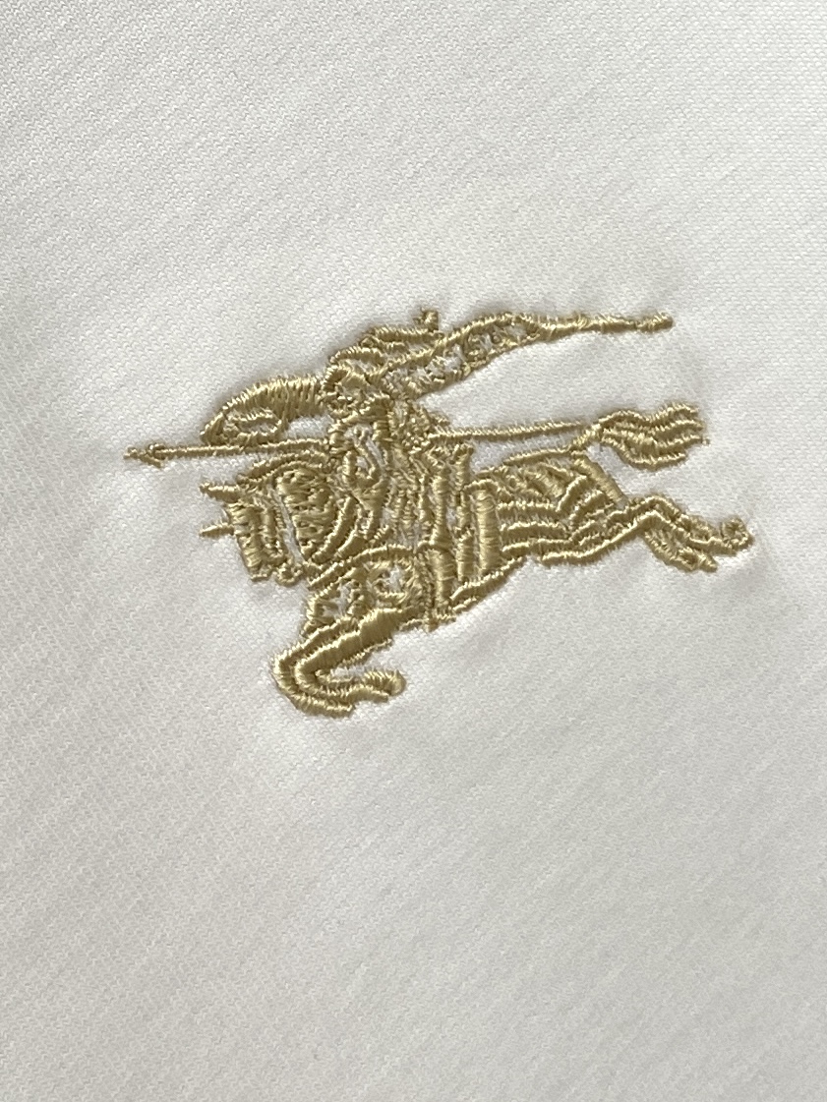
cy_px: 551
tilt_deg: -8.9
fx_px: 828
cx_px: 414
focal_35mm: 26
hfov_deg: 53.1
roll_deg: +28.3
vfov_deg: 67.3
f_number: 1.8
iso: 40
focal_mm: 4.25
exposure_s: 1/122
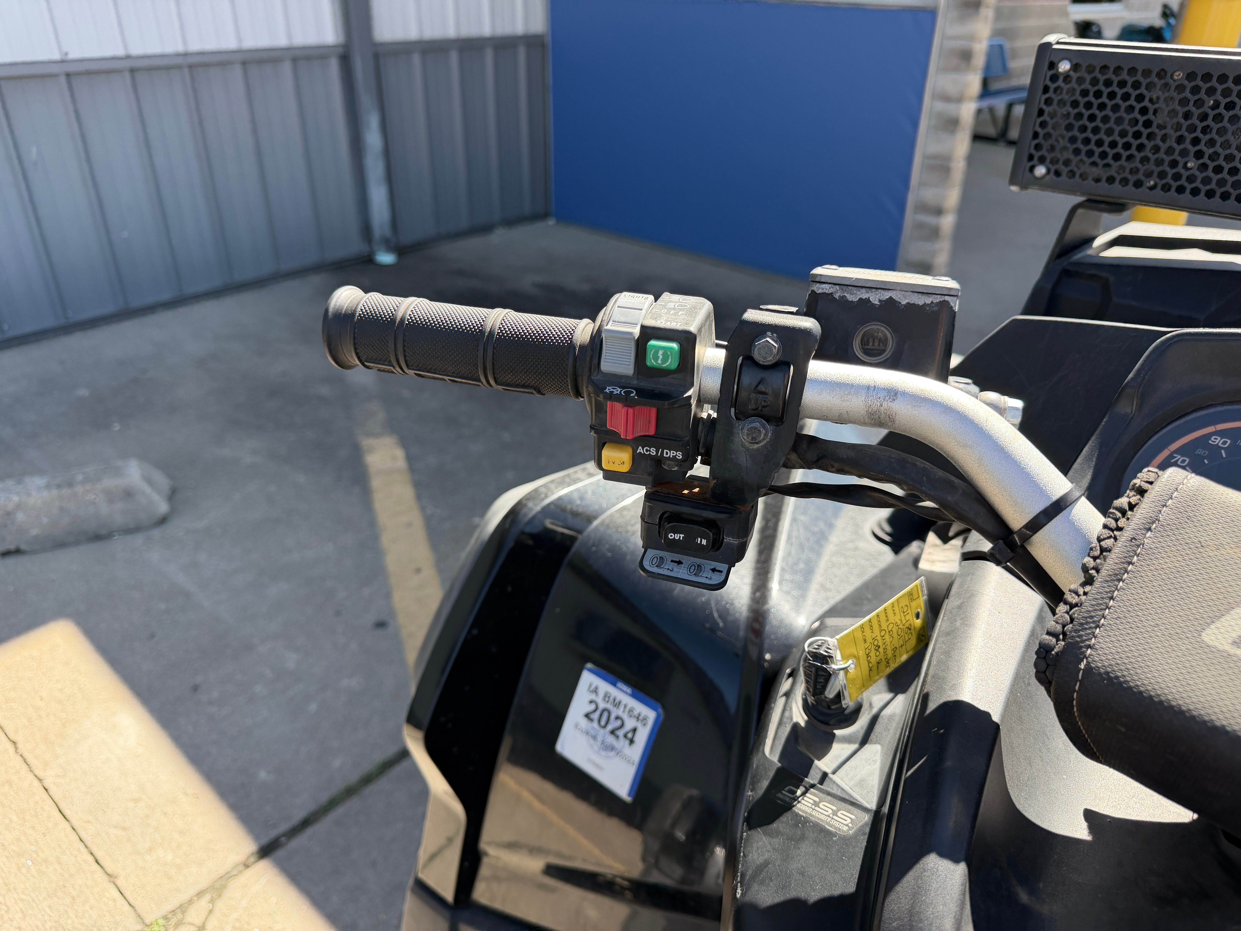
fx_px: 860
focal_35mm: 24
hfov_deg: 71.6
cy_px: 466
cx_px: 620
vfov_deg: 56.8
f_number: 1.78
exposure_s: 1/868
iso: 100
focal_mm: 6.76
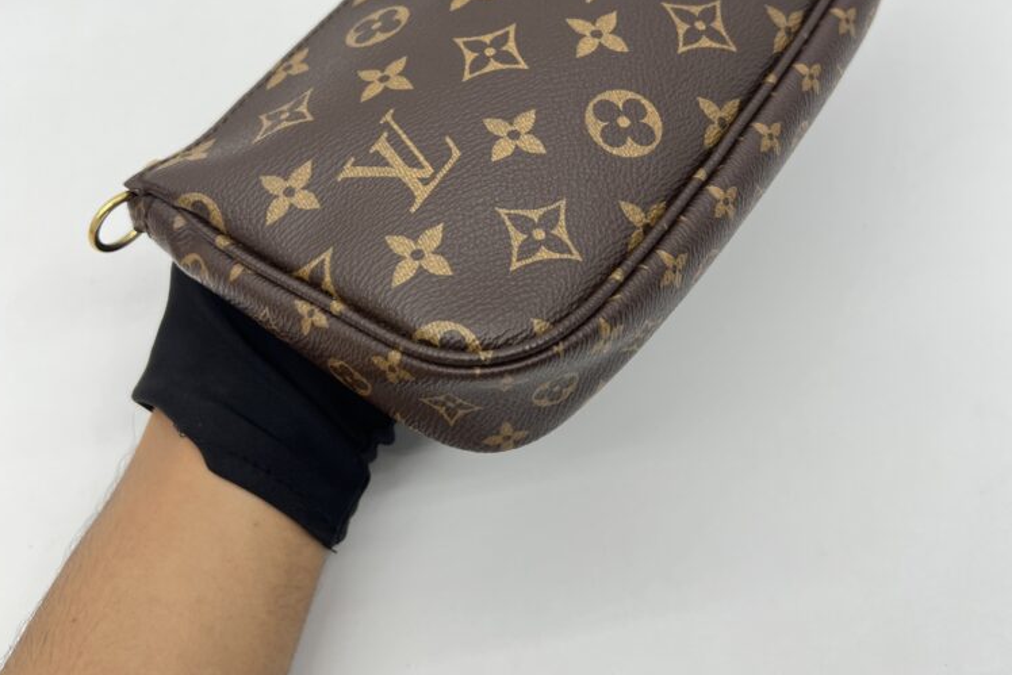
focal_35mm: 37
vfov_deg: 35.6
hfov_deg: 51.9
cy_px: 231
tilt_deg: -50.7
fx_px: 1040
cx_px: 503
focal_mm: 5.7
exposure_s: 1/100
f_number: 1.5
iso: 40
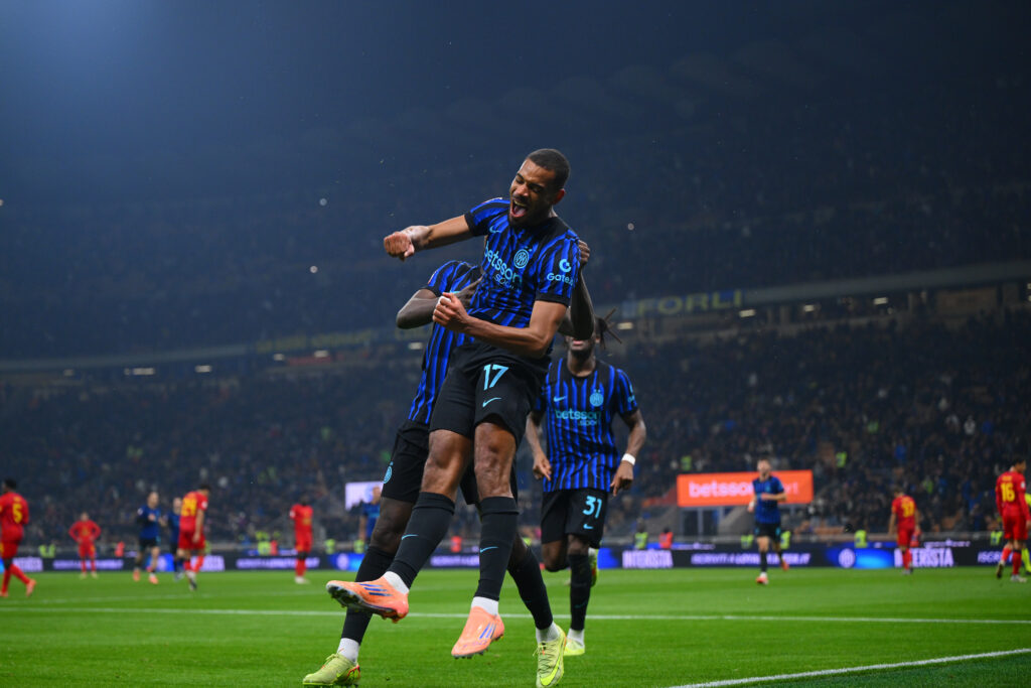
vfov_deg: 19.5
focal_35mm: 70
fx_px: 2005
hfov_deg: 28.8
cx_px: 516
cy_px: 344
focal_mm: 70
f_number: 2.8
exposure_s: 1/1600
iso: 2000
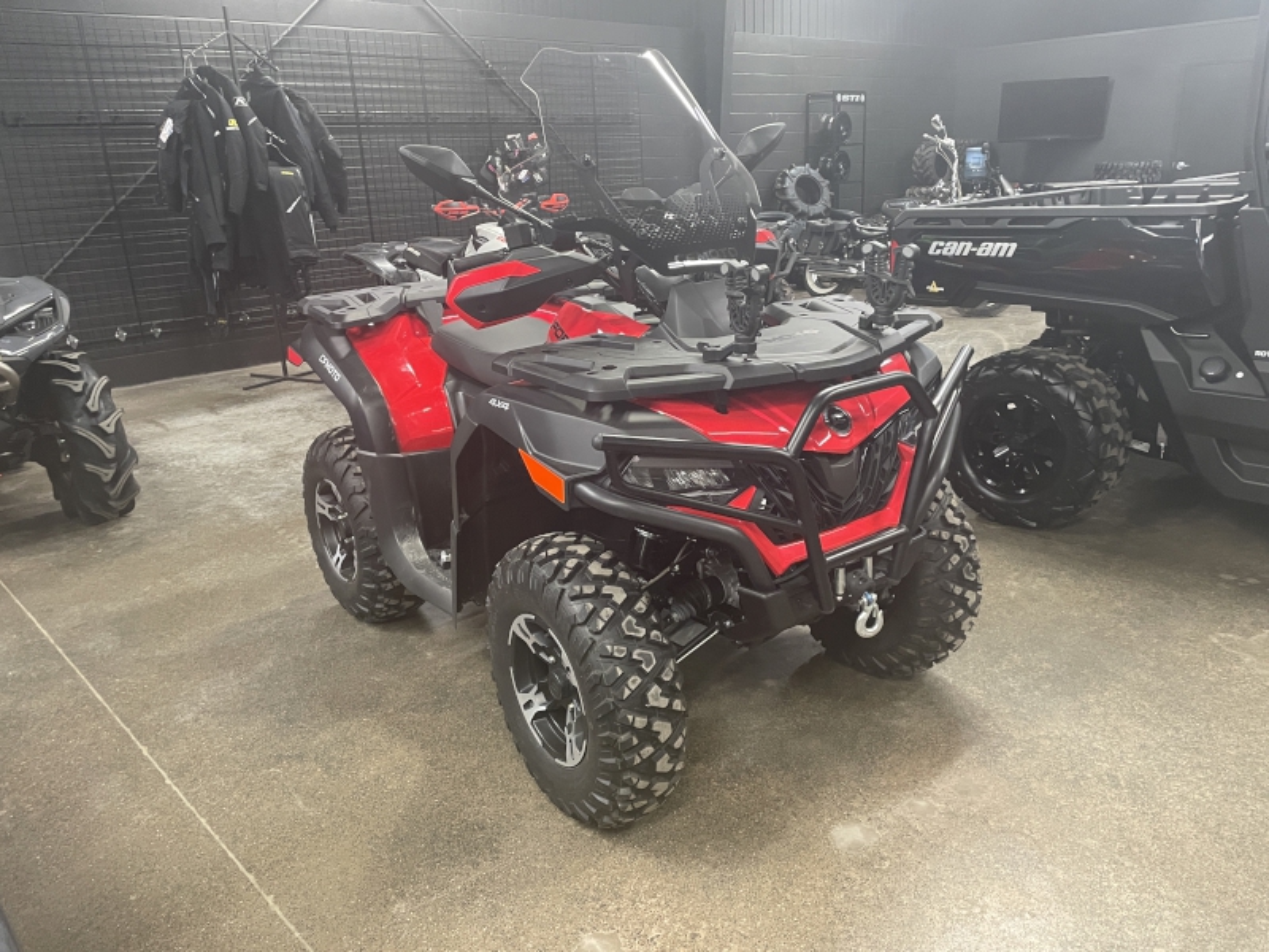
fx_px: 953
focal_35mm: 26
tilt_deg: -16.7
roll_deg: +2.6
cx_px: 634
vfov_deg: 53.1
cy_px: 476
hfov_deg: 67.3
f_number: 1.6
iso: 400
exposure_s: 1/60
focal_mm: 4.2
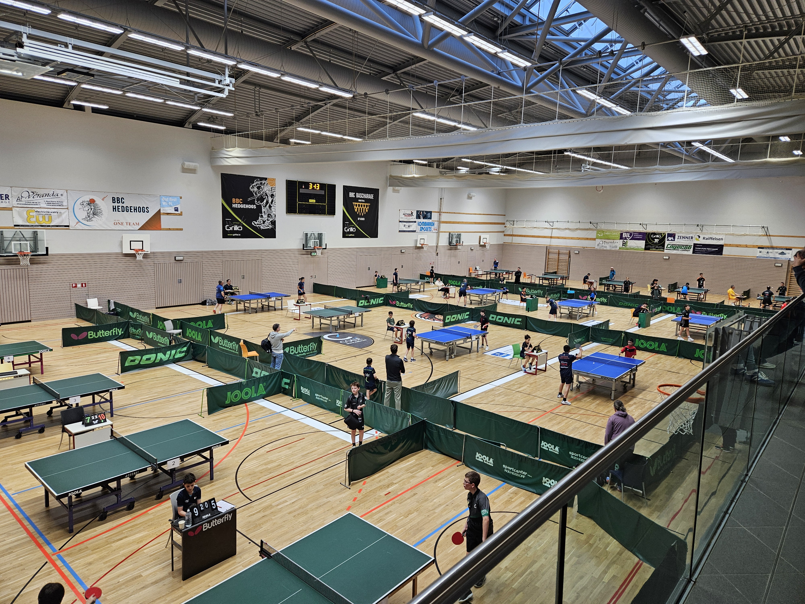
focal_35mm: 23
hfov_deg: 73.9
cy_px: 302
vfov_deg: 58.9
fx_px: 535
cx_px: 402
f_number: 1.8
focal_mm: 5.4
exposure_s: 1/180
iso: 80
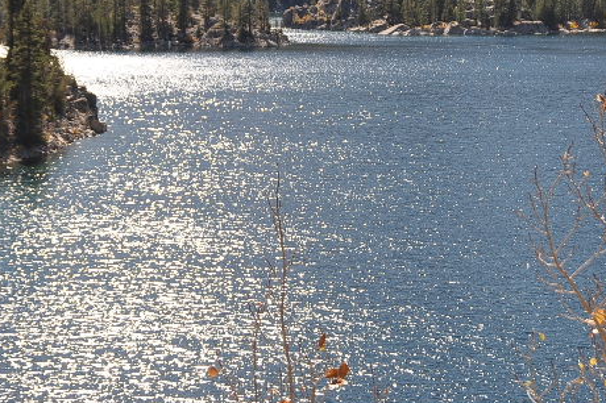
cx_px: 228
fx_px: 2052
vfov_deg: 11.2
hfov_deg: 16.8
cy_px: 64
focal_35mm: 122
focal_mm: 48
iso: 200
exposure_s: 1/500
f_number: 8
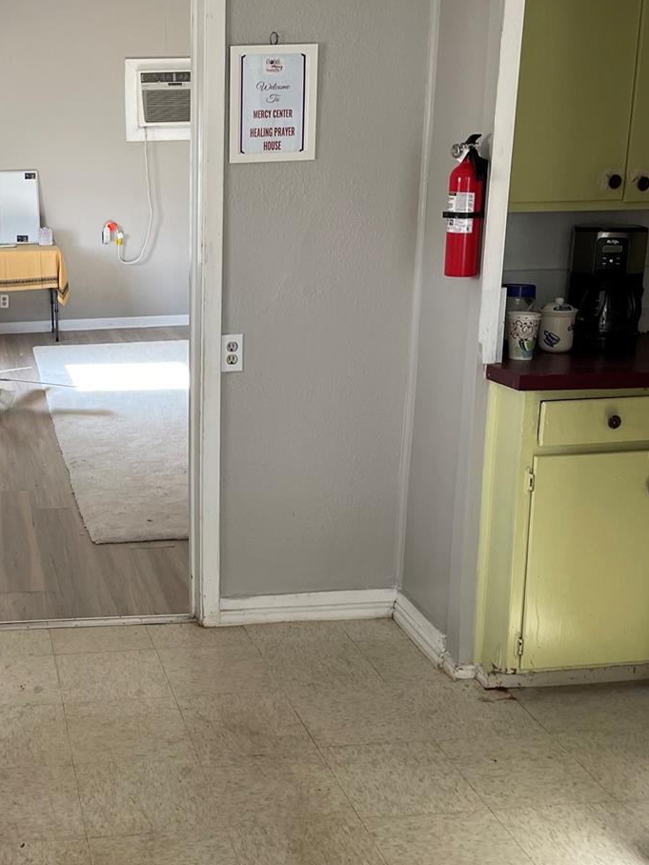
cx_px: 110
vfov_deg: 42.9
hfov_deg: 31.8
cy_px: 430
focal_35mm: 44
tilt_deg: -11.7
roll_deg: +0.5
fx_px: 1100
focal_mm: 5.1
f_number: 1.6
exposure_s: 1/121
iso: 80
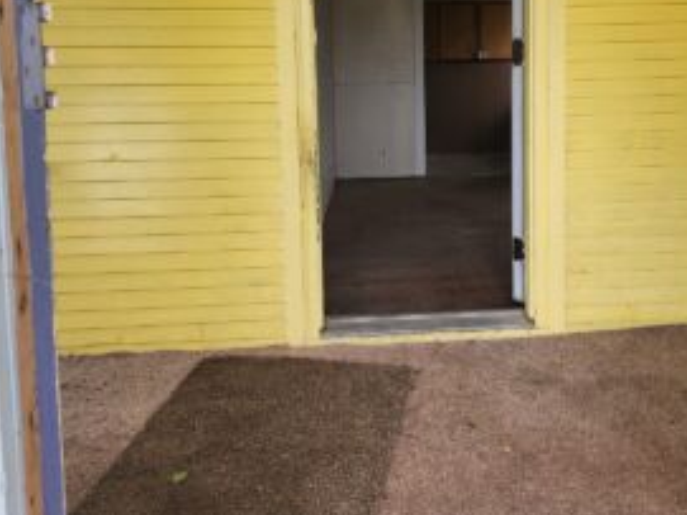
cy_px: 142
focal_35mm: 34
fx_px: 674
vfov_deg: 40.8
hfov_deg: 53.6
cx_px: 411
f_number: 1.8
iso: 40
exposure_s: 1/180
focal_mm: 6.4
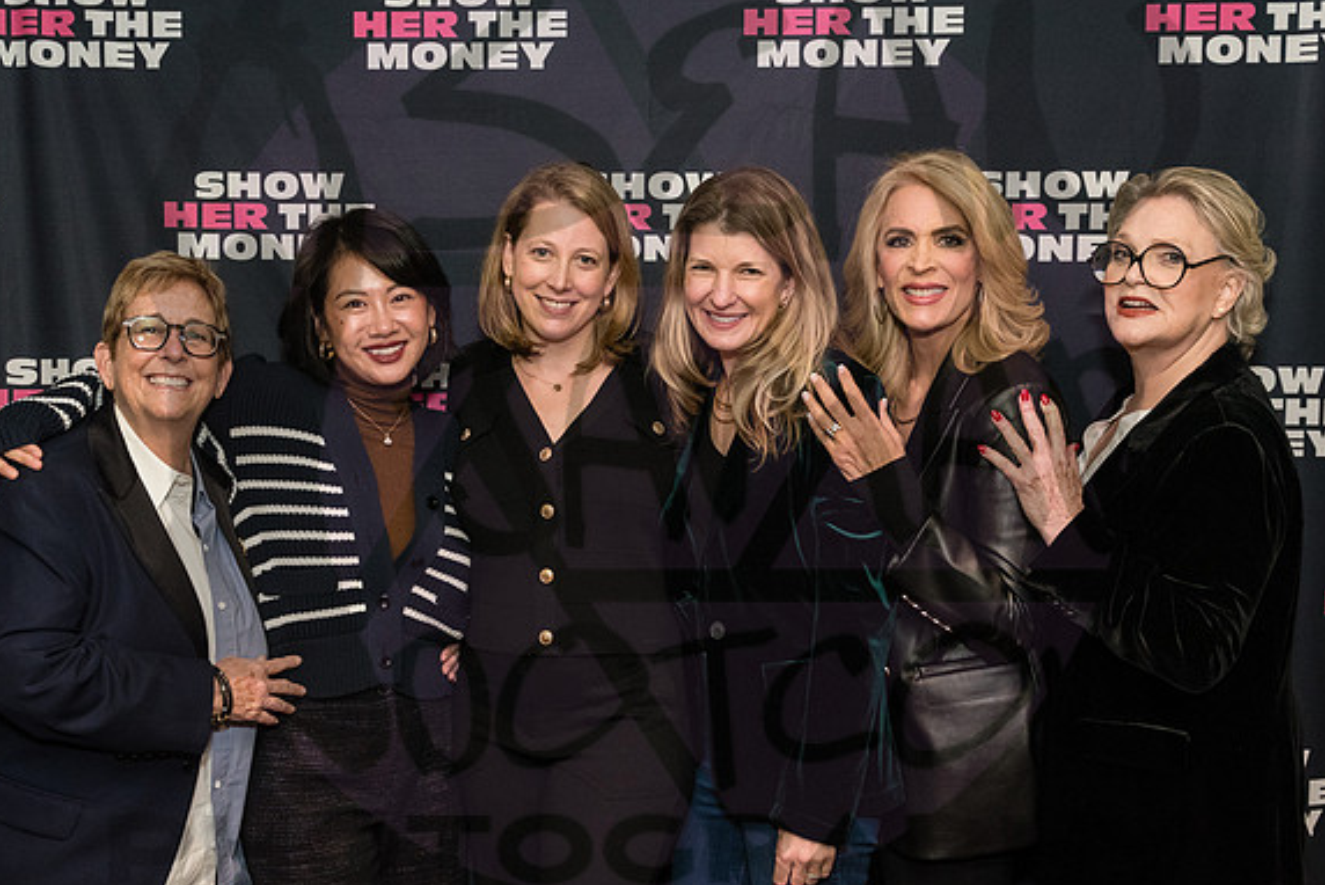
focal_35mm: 41
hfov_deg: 47.4
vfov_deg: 32.6
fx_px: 1510
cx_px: 626
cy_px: 492
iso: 3200
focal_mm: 29
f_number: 4
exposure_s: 1/200
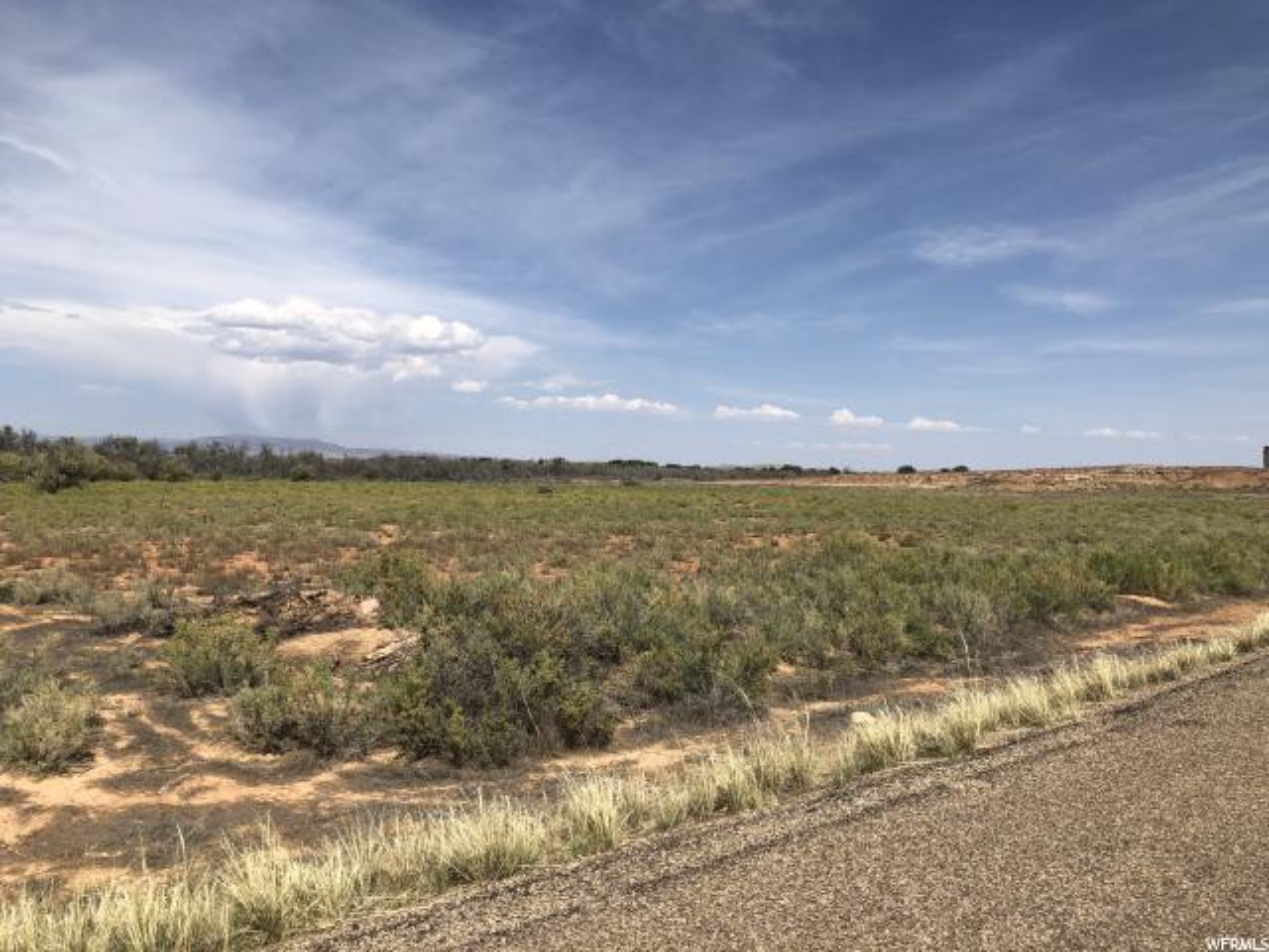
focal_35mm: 28
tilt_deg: +1.0
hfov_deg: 63.4
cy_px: 476
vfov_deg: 49.7
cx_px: 634
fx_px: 1026
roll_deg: -0.2
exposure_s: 1/3690
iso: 25
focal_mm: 4
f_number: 1.8
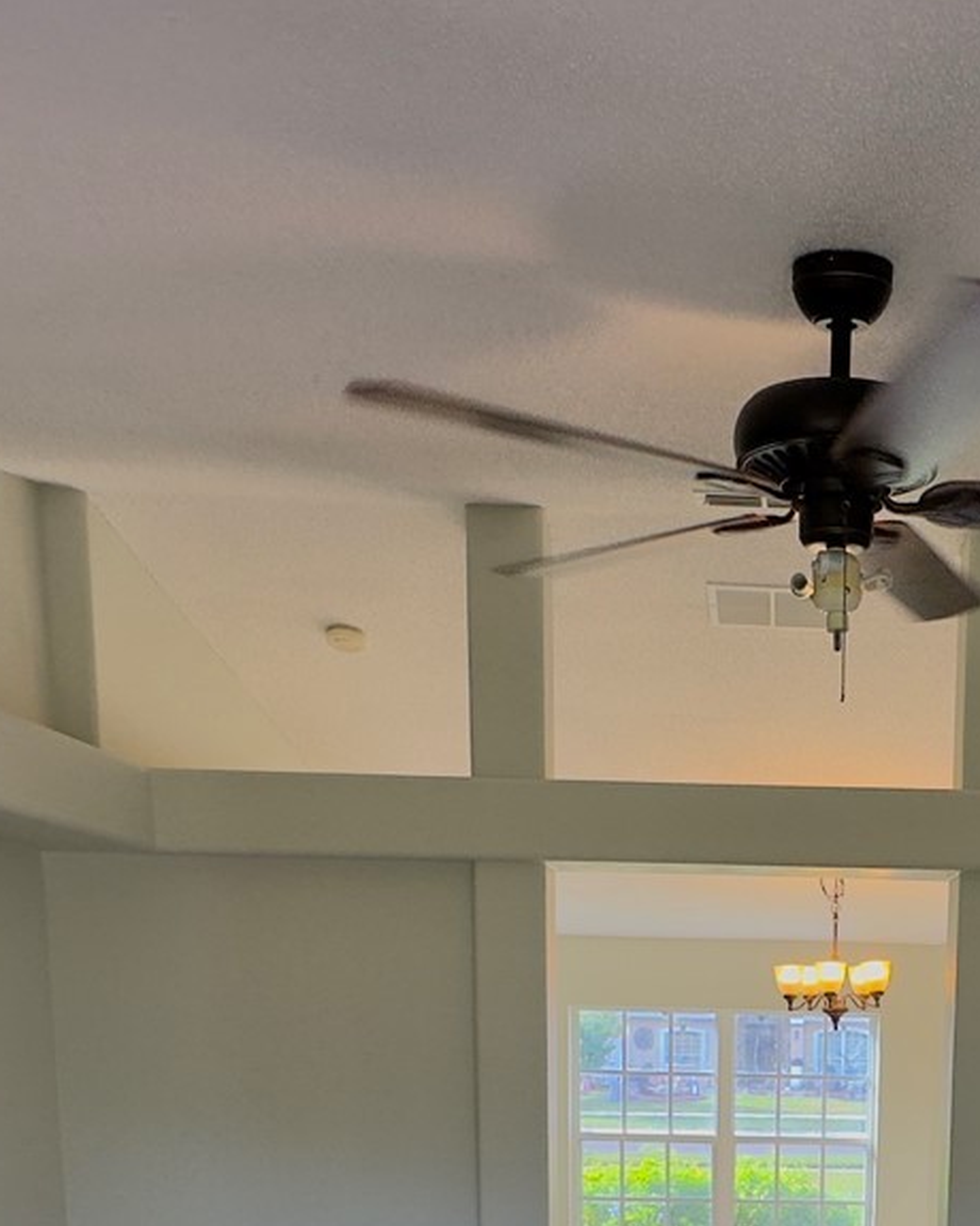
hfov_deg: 37.4
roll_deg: -1.3
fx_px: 1378
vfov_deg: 41.0
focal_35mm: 38
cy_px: 1260
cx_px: 822
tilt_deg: -10.6
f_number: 2.2
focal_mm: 2.22
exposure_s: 1/120
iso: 64
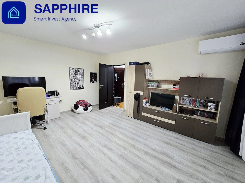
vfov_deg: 89.9
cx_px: 122
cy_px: 92
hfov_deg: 106.2
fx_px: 92
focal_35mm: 13
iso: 500
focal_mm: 2.2
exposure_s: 1/50.3
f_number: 2.2
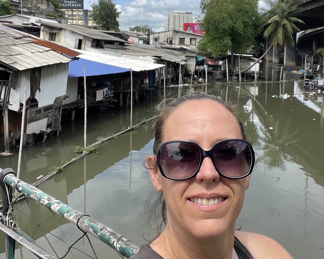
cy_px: 83
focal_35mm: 40
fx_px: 384
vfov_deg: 36.9
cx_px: 164
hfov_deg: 45.8
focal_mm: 2.71
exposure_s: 1/587
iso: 25
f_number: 2.2
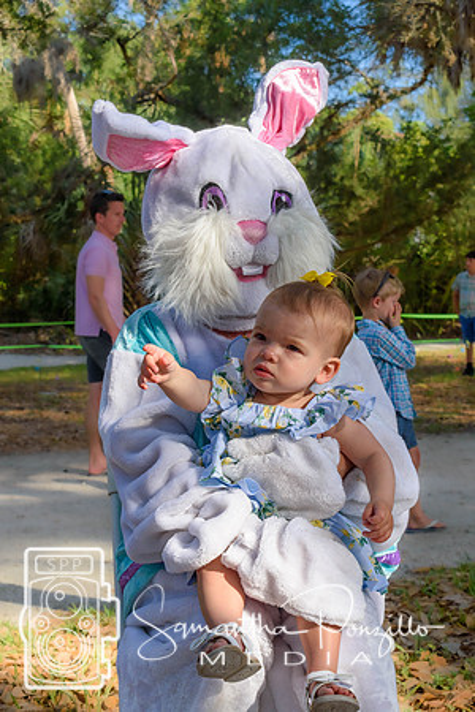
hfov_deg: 21.6
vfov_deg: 31.9
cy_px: 356
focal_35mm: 63
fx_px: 1247
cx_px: 238
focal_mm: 42
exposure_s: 1/320
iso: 200
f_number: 9
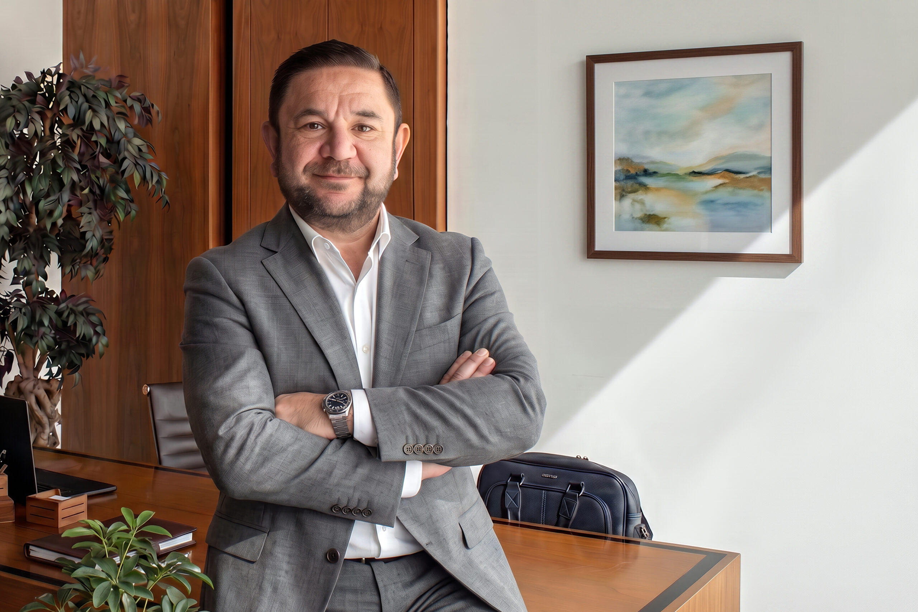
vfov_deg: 40.0
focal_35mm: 33
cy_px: 306
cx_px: 459
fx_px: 841
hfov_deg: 57.2
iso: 100
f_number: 5.6
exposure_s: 1/25
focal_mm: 22
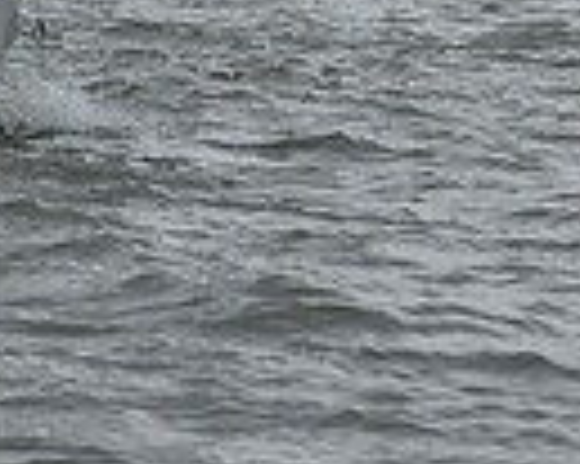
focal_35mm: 674
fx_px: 11561
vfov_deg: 2.3
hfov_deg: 2.9
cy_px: -815
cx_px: 16
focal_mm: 160
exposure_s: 1/800
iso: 400
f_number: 8
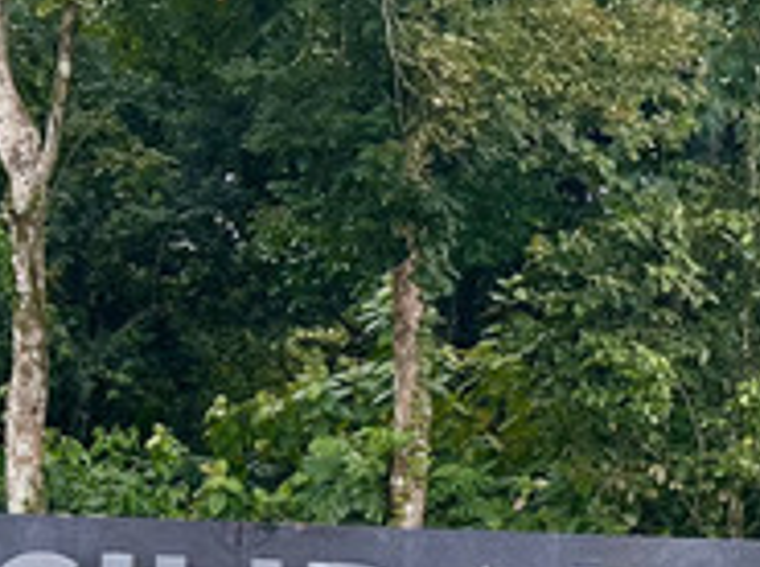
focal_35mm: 104
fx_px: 2279
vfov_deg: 13.9
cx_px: 1064
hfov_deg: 17.4
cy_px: 604
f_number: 1.78
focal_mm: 6.86
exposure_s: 1/872
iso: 80
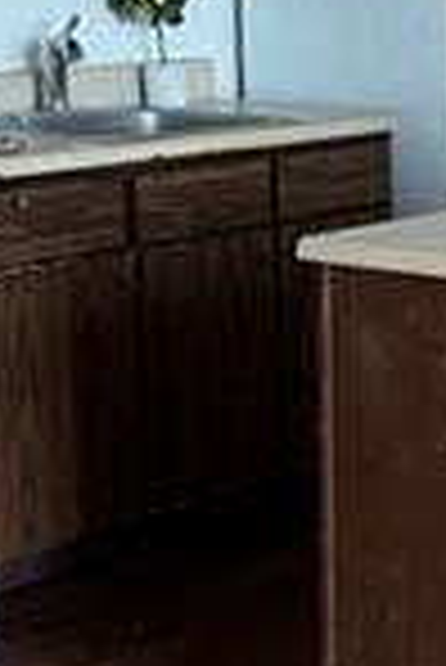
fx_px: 2169
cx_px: 545
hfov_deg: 11.5
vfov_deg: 17.4
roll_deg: +0.8
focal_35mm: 117
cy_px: 441
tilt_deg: -14.4
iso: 200
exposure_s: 1/60
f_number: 1.6
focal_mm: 5.1
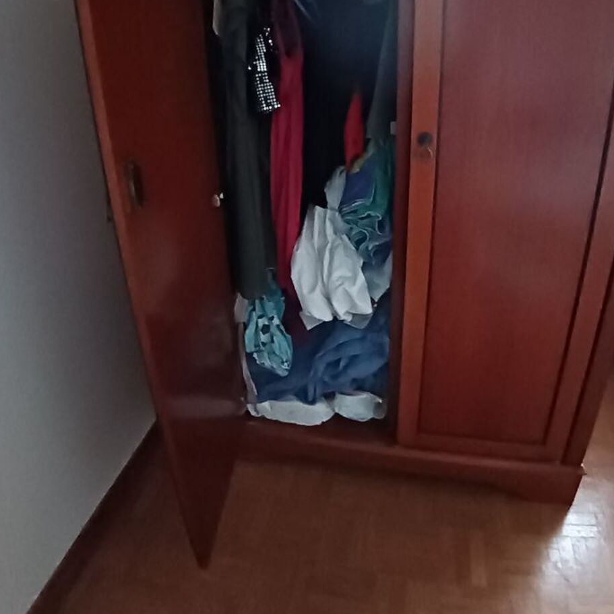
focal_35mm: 22
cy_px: 184
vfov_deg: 66.9
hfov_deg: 69.6
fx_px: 441
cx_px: 320
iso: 3406
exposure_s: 1/10
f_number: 2.2
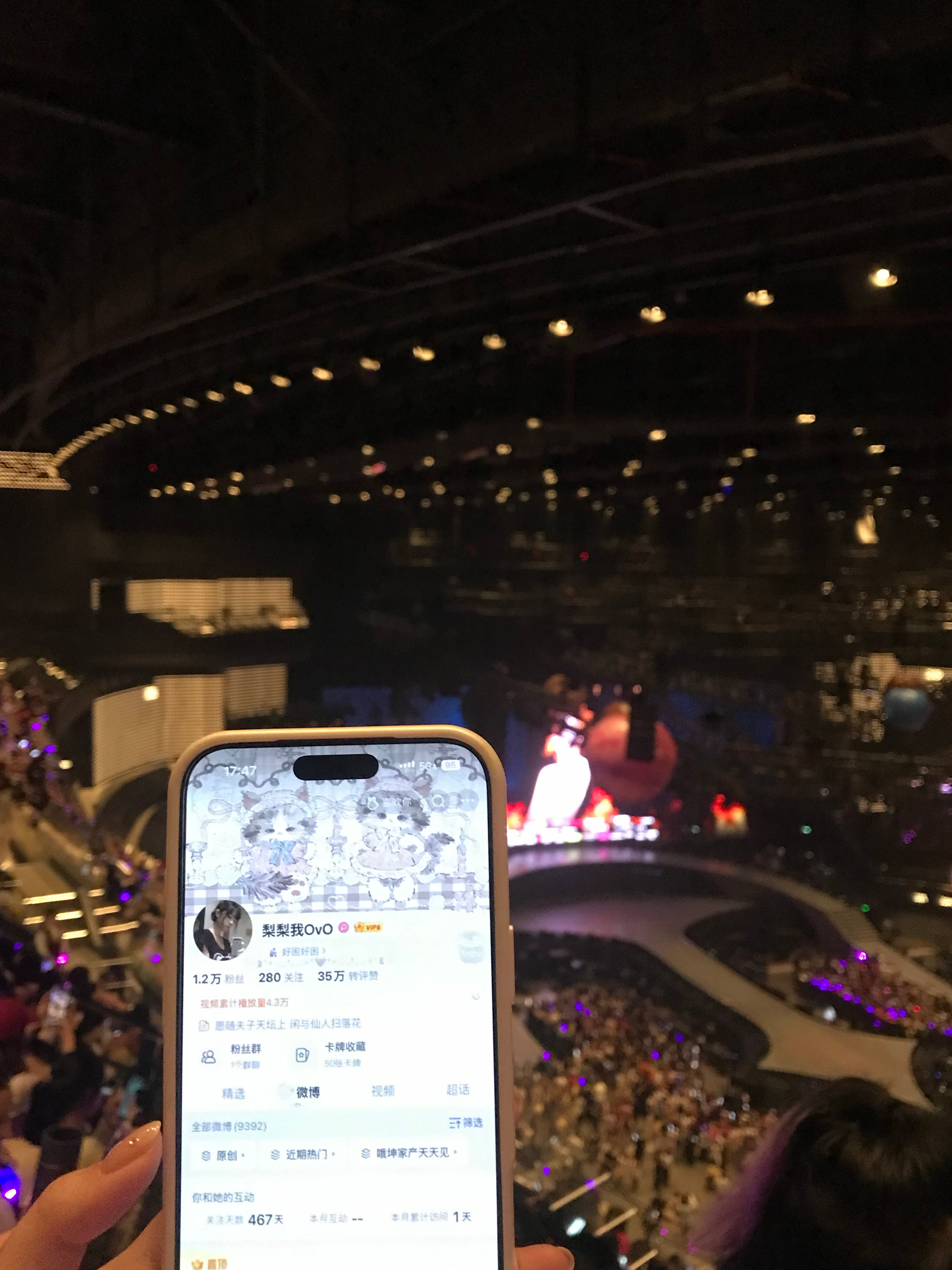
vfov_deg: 55.2
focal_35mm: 33
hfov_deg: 42.9
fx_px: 1210
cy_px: 708
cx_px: 466
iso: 100
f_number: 1.8
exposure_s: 1/11
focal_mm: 3.99
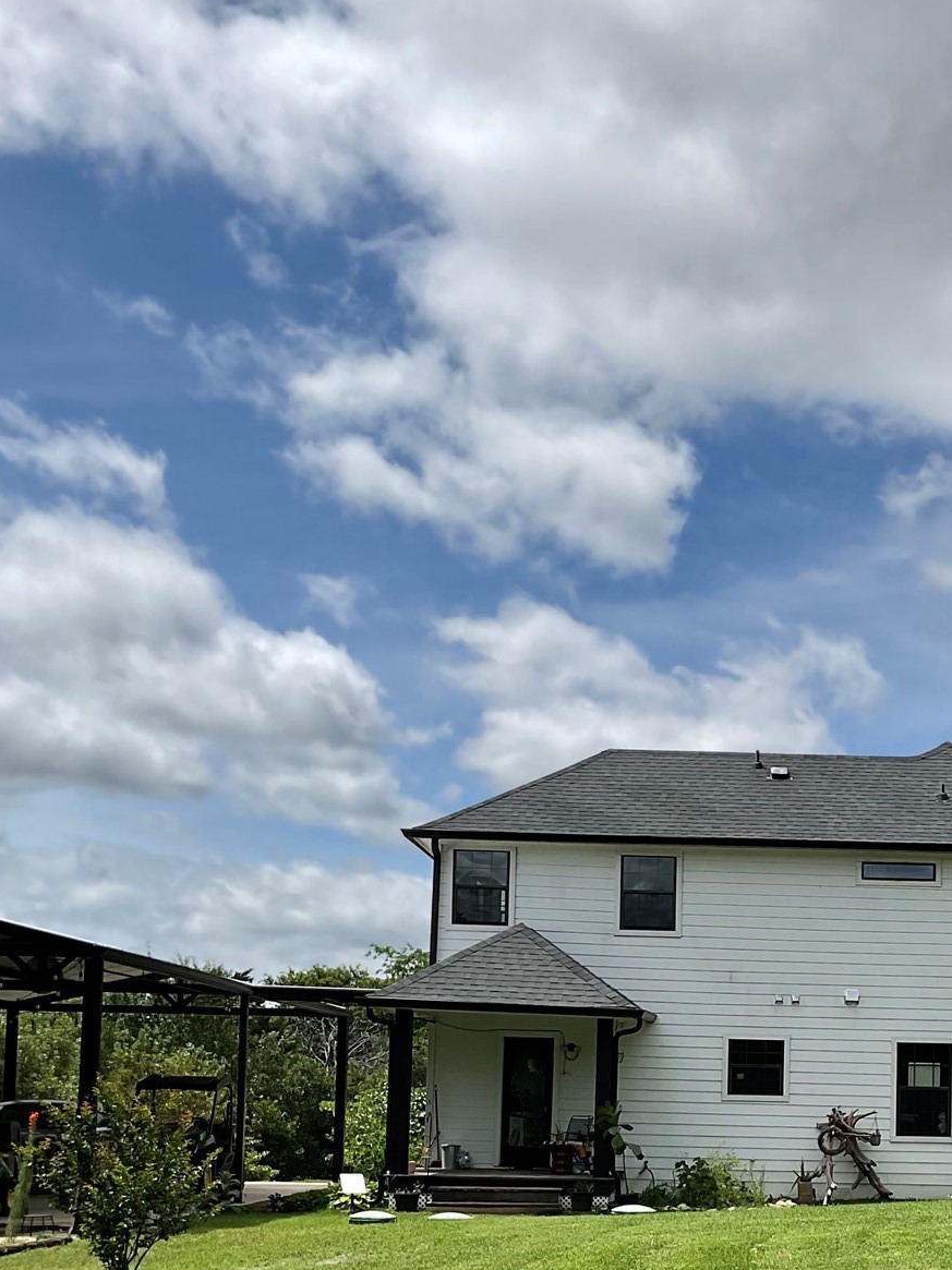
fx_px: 1871
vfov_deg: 36.3
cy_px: 1002
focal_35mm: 51
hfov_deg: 27.8
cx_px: 800
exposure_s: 1/3788
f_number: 1.8
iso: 16
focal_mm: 3
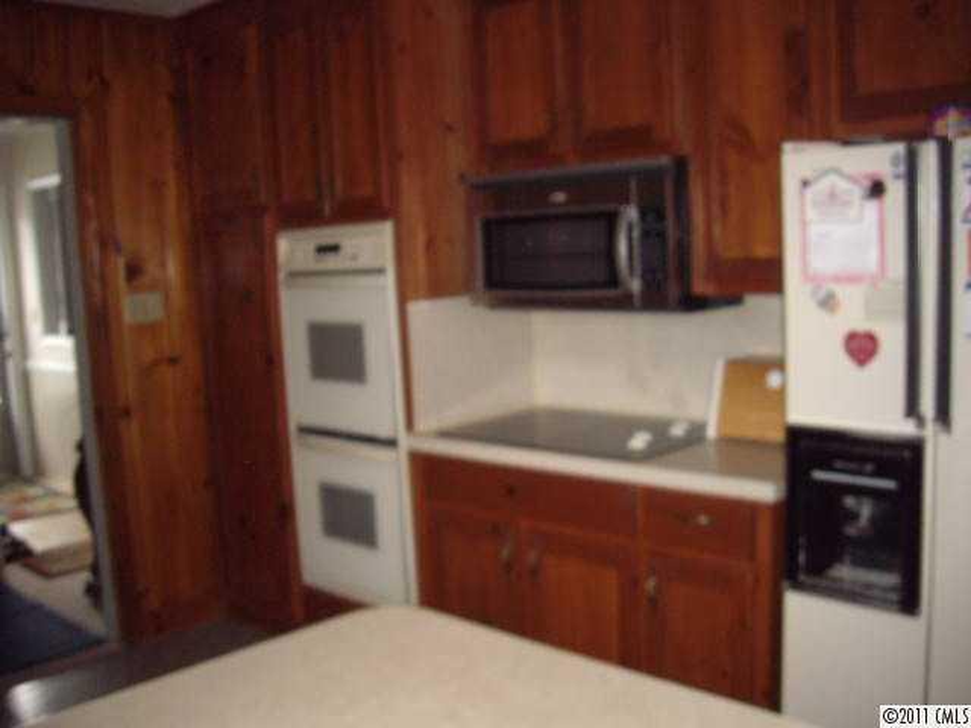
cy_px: 364
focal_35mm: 38
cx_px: 486
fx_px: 1066
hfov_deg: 49.0
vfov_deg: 37.7
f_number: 2.7
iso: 200
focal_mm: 6.2
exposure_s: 1/40
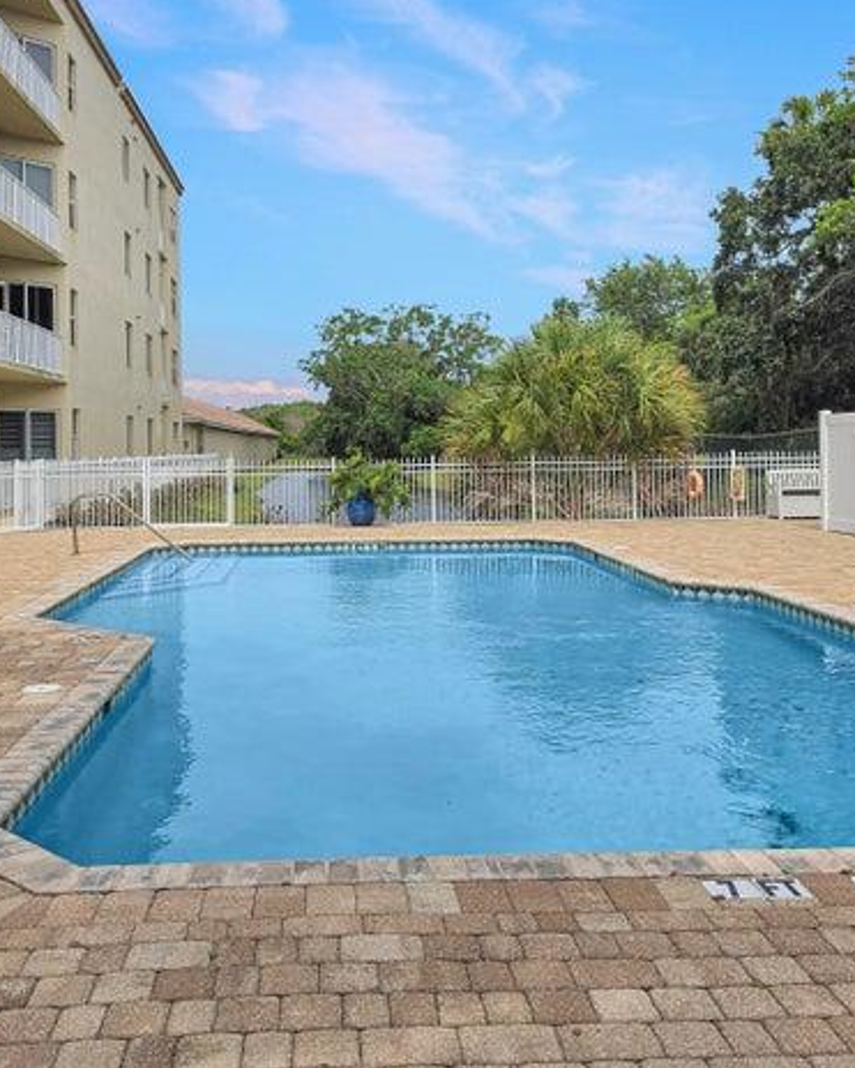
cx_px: 373
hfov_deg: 47.0
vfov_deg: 57.1
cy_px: 537
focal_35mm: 31
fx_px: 980
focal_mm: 6.5
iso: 50
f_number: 1.4
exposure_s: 1/7939
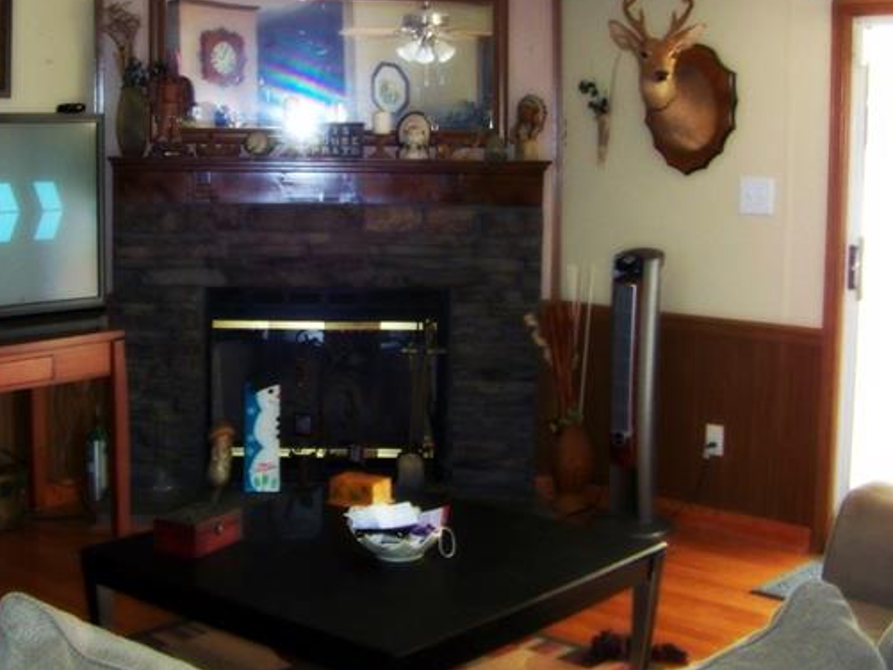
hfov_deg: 41.0
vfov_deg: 31.5
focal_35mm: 46
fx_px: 1187
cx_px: 353
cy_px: 315
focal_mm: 5.85
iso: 200
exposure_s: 1/30
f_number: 2.8
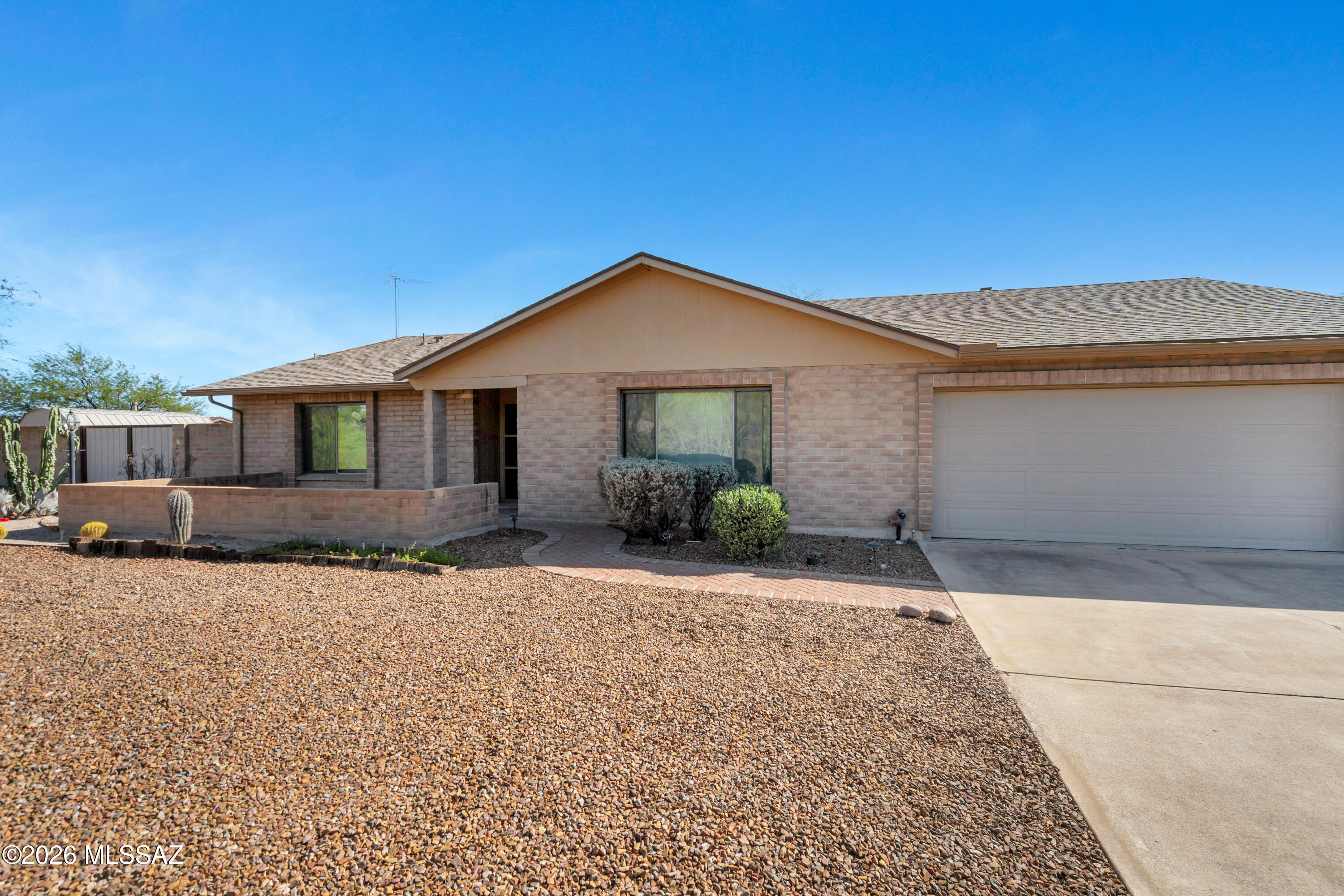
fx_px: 597
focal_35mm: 16
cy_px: 448
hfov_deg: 96.7
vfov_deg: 73.7
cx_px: 672
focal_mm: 16
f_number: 8
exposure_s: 1/640
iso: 320
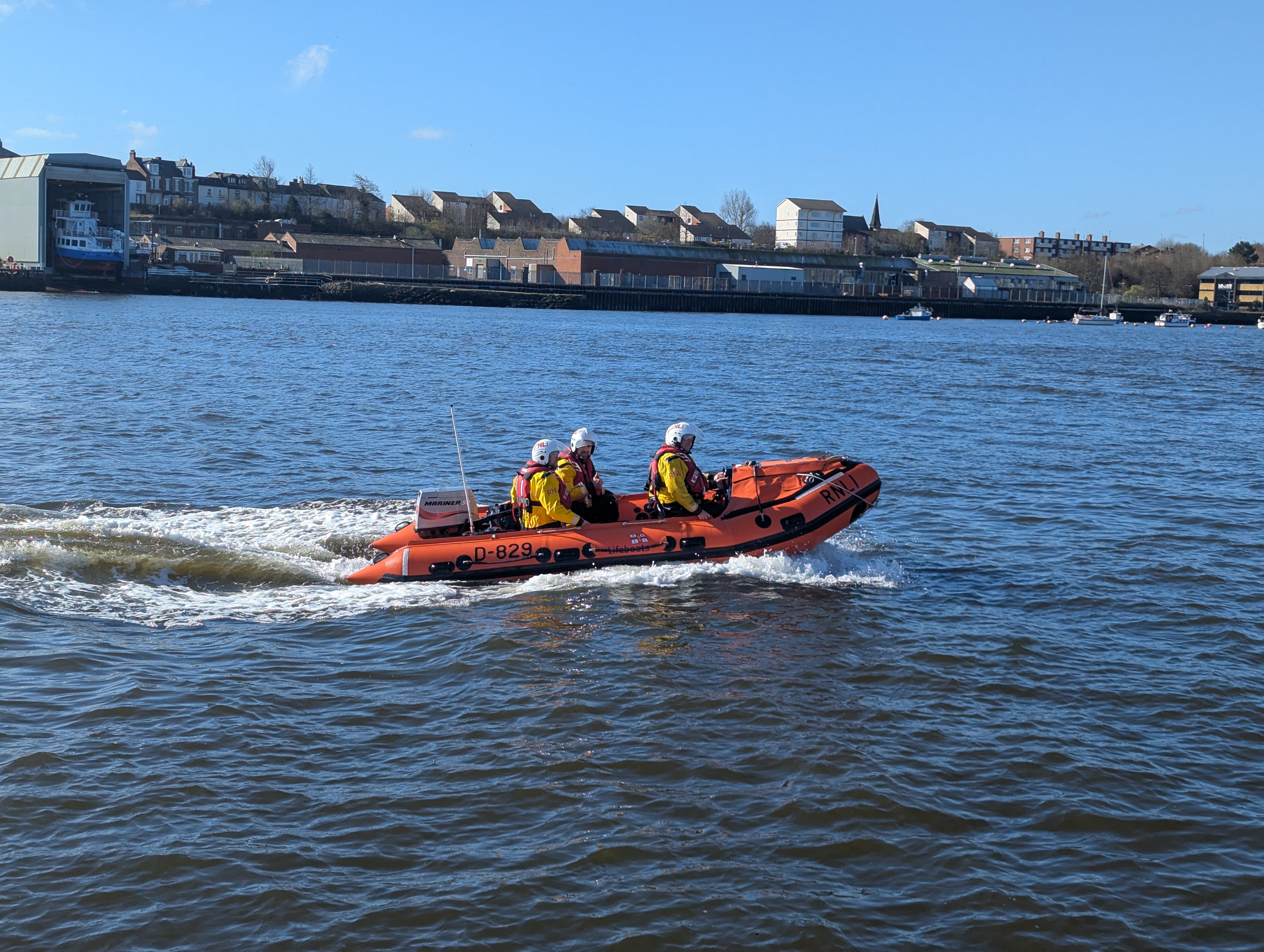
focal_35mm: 48
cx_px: 632
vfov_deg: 30.3
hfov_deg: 39.6
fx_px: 1755
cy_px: 476
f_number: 1.85
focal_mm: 6.81
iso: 49
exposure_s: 1/2000
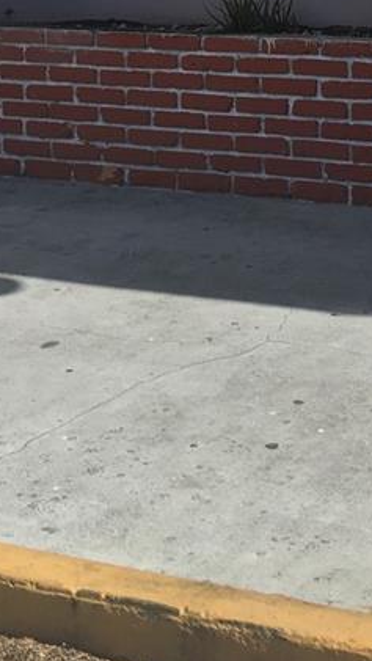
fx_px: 1577
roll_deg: +1.1
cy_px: -239
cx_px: 294
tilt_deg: +3.2
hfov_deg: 13.4
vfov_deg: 21.1
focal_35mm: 90
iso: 25
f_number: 2.2
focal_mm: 4.15
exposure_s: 1/1304
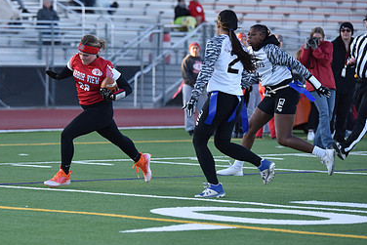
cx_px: 98
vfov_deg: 6.6
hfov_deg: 9.9
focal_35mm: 208
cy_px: 84
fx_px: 2121
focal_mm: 135
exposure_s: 1/1250
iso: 800
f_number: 2.8
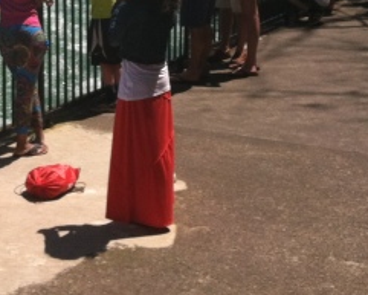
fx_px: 1231
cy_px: -118
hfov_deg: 16.9
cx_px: 95
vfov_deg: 13.1
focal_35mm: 113
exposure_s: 1/1200
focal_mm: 3.85
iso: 80
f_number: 2.8
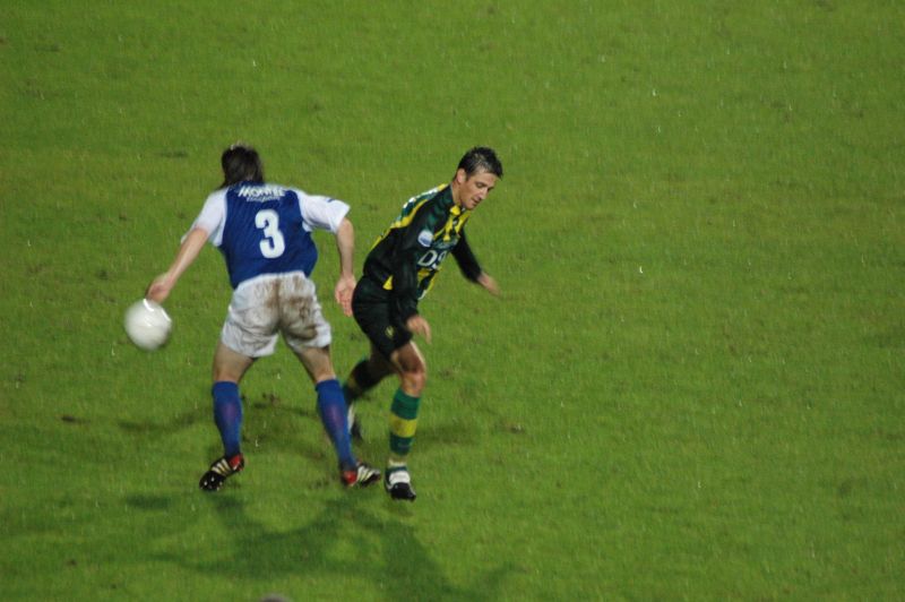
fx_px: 11303
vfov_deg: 3.0
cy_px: 301
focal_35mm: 450
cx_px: 452
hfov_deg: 4.6
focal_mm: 300
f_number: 5.6
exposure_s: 1/60
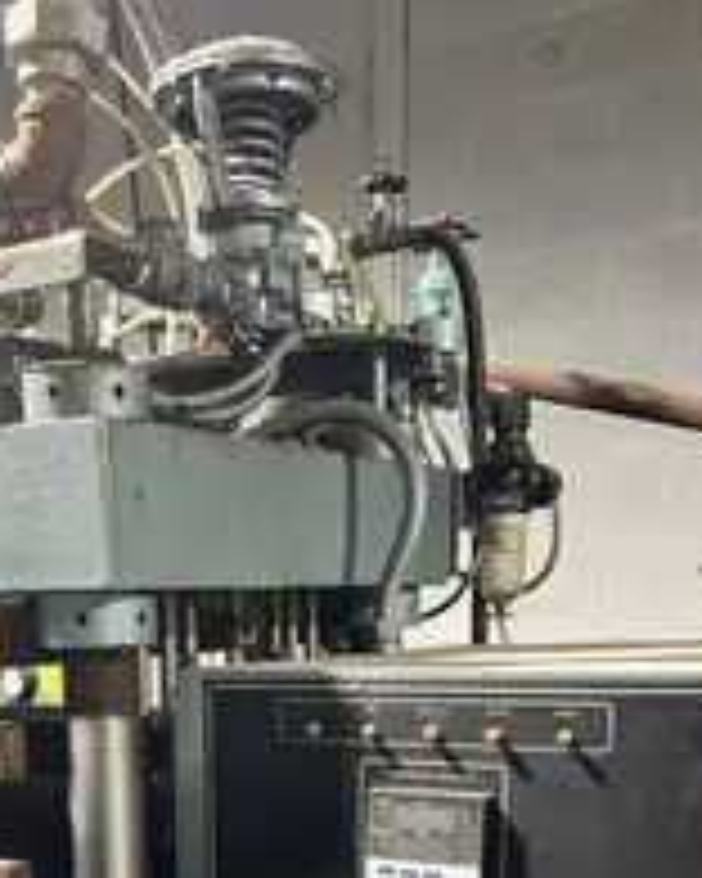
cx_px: 220
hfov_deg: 28.9
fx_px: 1350
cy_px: 896
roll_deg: +0.7
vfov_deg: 32.8
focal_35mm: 52
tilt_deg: -11.5
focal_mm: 5.7
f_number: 1.5
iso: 100
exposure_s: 1/60
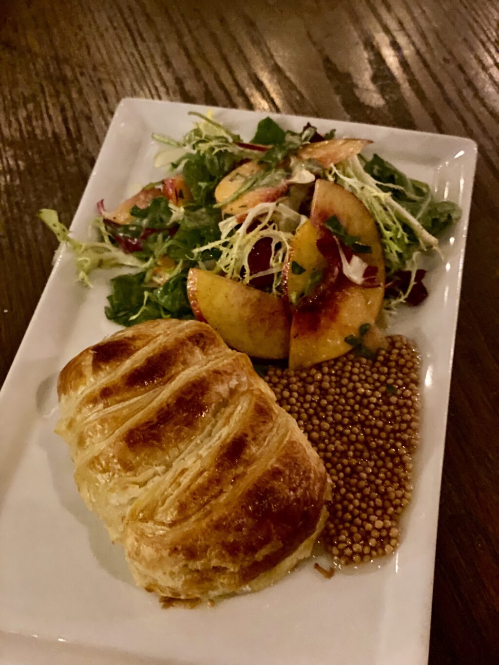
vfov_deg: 36.8
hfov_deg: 28.0
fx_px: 999
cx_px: 250
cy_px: 332
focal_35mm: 52
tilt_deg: -49.8
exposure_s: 1/15
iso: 800
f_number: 2
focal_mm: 6
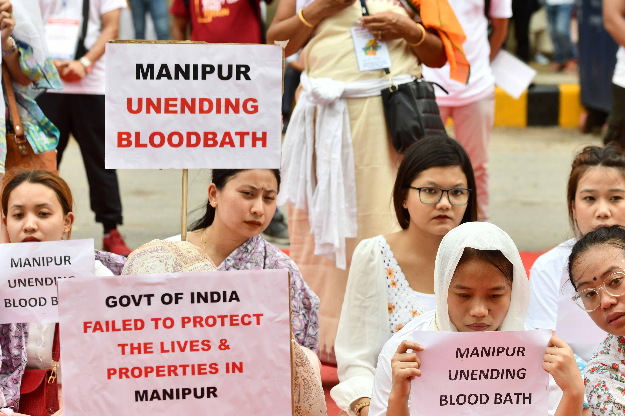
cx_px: 425
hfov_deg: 18.9
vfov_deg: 12.7
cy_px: 220
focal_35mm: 108
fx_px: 1875
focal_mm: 70
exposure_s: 1/400
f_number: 4.5
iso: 400
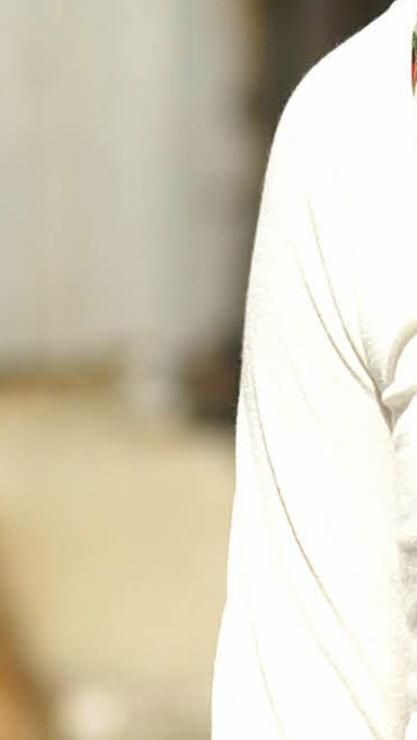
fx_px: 11293
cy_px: 456
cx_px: 675
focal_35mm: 575
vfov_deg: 3.8
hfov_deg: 2.1
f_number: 4.5
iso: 100
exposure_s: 1/800
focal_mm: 80
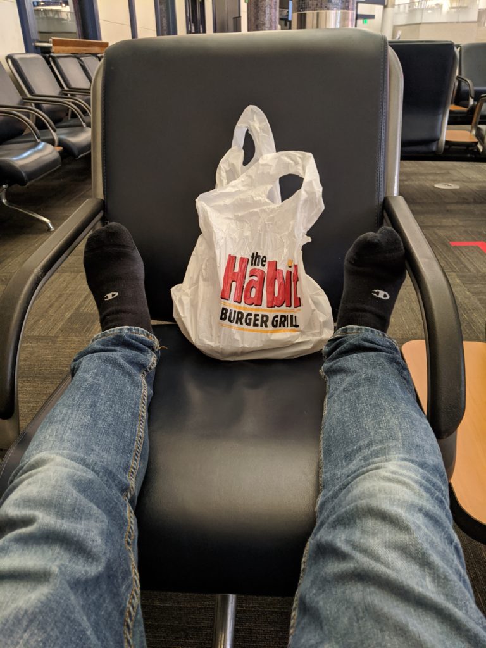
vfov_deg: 65.3
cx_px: 243
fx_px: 505
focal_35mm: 27
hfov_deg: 51.4
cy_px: 324
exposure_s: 1/24
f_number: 1.8
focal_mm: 4.44
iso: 382
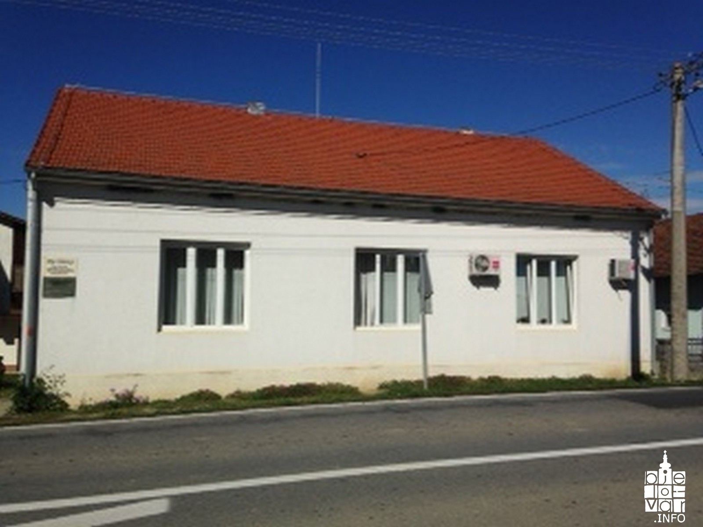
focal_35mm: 33
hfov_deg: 55.4
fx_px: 670
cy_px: 264
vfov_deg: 42.9
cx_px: 352
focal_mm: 4.12
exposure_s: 1/5435
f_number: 2.4
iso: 50
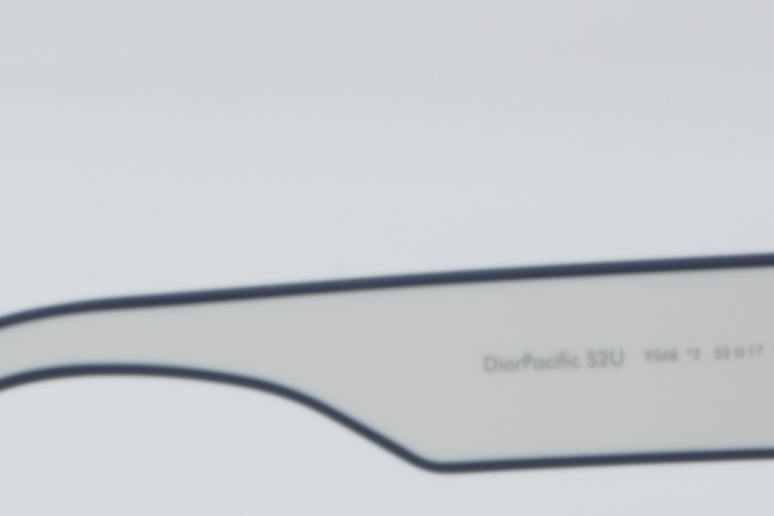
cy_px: 702
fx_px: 4578
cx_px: 150
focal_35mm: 213
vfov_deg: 6.4
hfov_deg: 9.6
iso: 100
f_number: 29
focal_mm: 50
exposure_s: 1/4
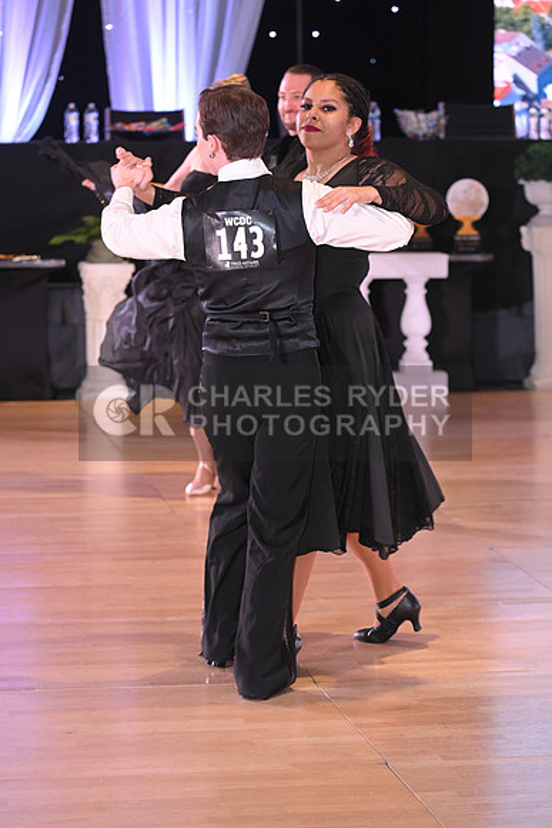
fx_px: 2758
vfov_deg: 17.1
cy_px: 414
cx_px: 276
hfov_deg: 11.4
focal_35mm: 120
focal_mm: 120
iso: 2000
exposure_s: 1/200
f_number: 5
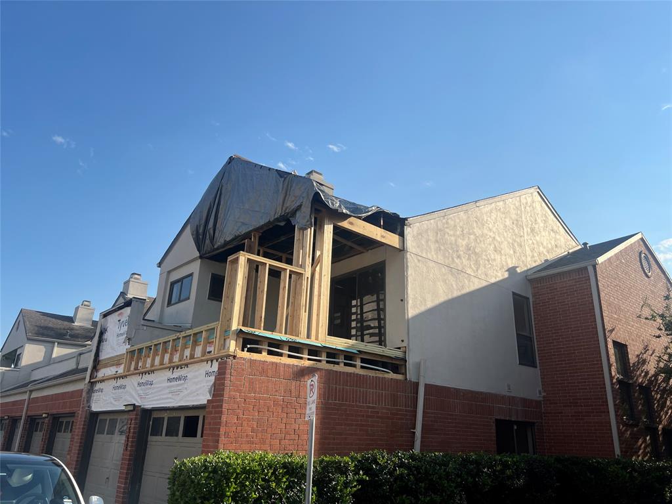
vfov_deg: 53.1
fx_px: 505
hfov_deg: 67.3
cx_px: 336
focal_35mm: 26
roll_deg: -0.9
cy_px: 252
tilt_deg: +19.6
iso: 50
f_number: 1.5
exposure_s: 1/5319
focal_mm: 5.7
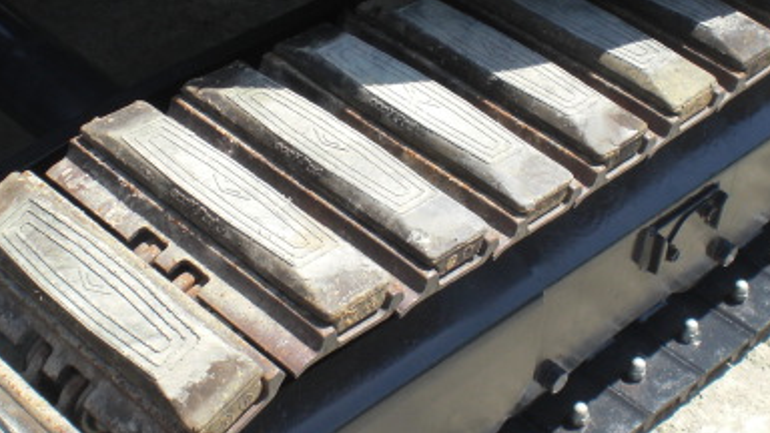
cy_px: 257
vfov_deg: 17.5
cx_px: 399
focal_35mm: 69
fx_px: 1409
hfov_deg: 30.6
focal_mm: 6.3
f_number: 5.6
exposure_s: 1/200
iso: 64
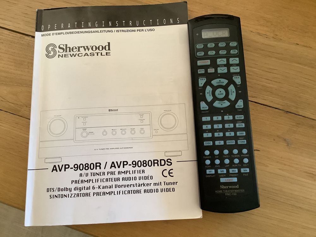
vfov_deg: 45.4
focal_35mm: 31
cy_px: 118
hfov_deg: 58.4
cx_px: 158
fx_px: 283
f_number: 2.4
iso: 320
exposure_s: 1/40
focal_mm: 3.3
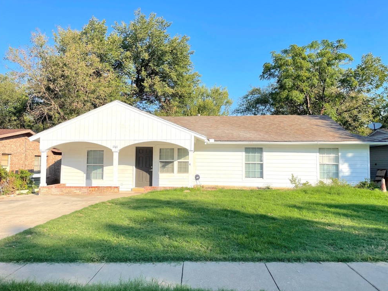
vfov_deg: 51.4
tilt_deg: +1.4
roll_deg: -0.4
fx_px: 303
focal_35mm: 27
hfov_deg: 65.3
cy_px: 148
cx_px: 198
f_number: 1.6
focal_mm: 4.2
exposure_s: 1/3509
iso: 32
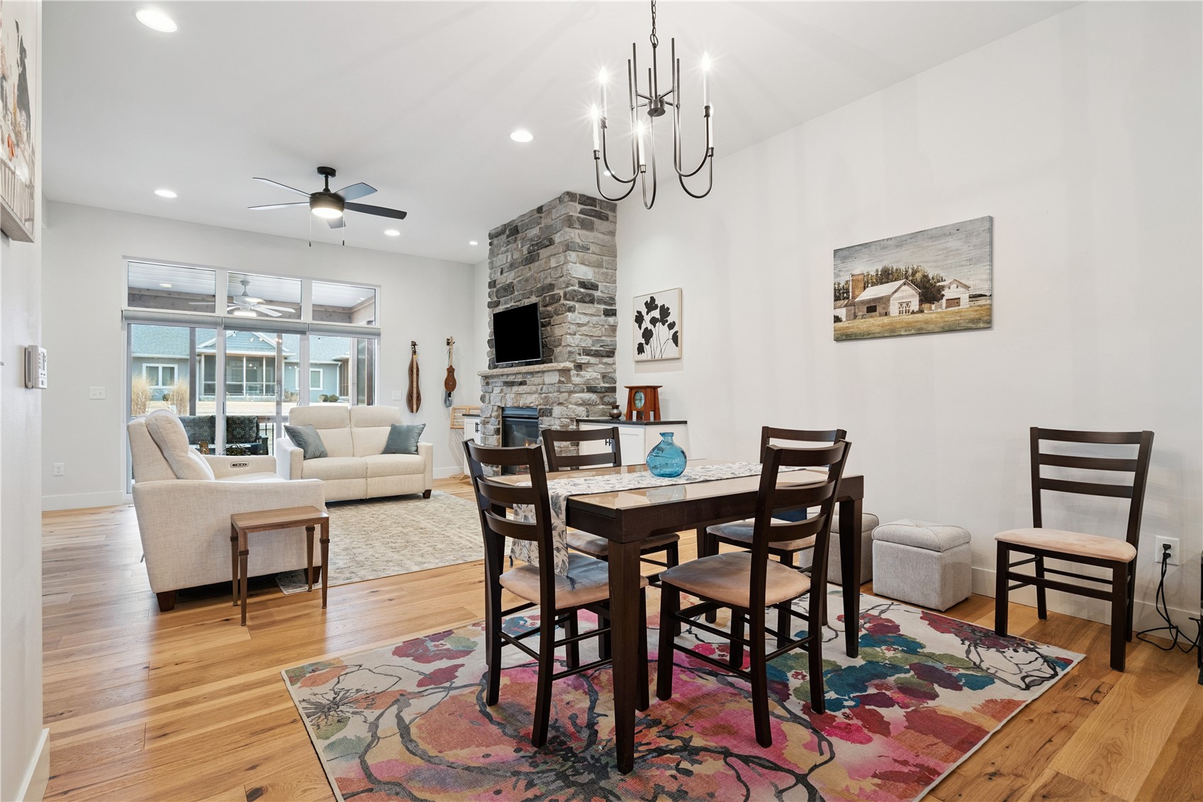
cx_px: 602
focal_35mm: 17
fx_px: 568
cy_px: 401
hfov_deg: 93.3
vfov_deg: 70.4
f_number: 8
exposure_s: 1/10
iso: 400
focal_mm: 17
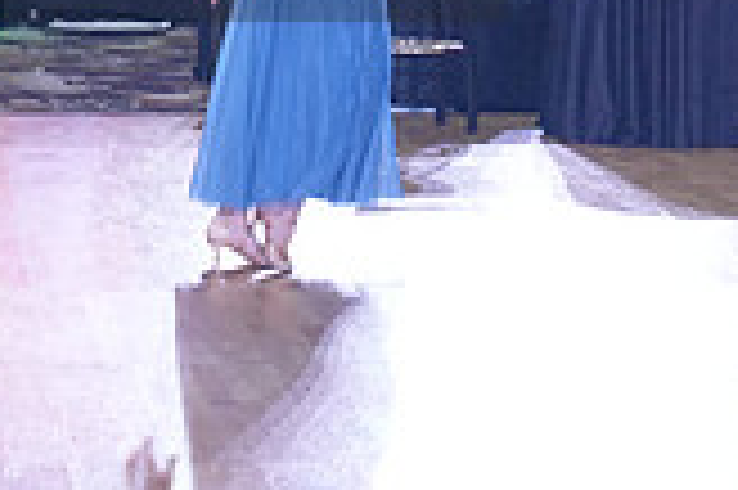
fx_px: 3481
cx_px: 18
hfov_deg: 12.0
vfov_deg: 8.0
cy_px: -97
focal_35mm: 170
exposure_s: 1/400
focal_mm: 48
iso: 2500
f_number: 4
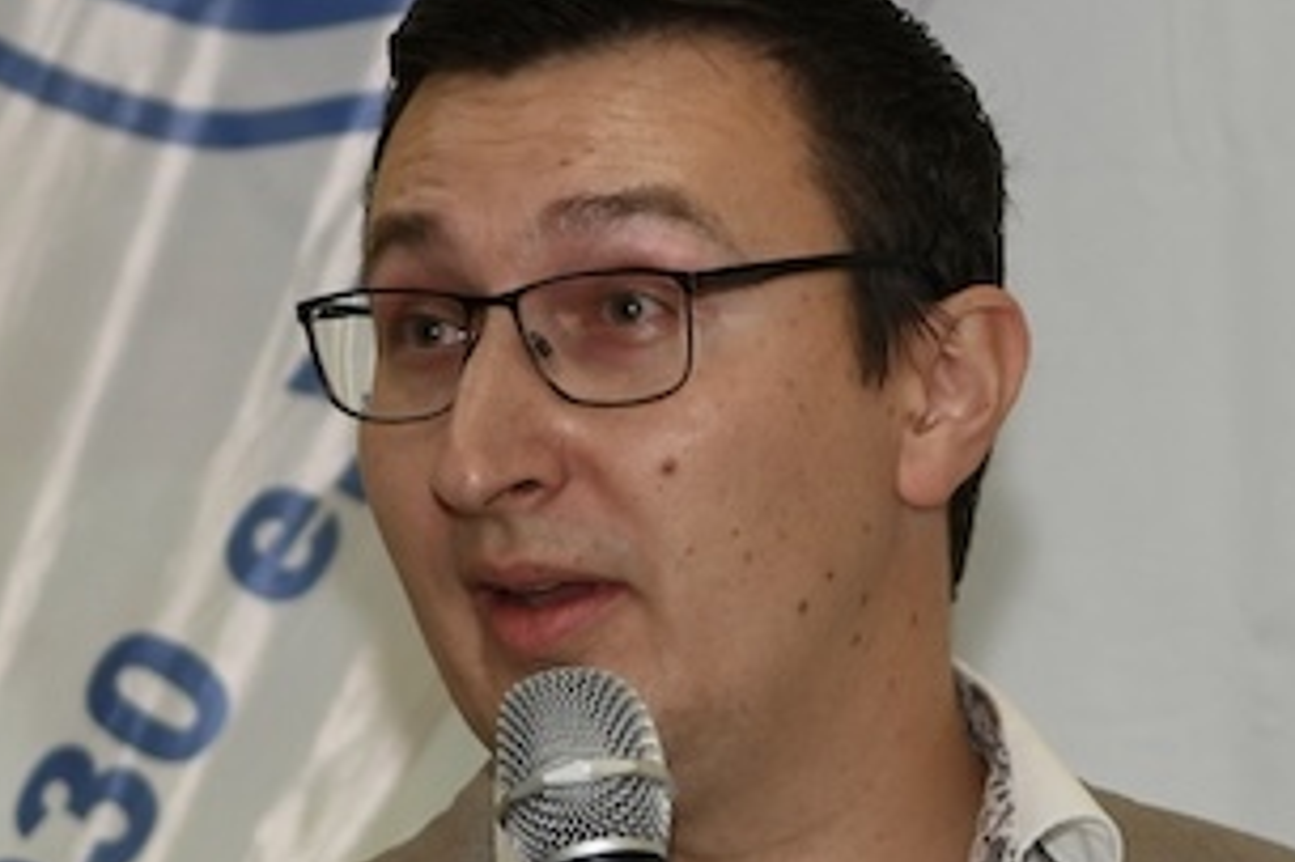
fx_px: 8149
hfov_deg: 9.1
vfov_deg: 6.0
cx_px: 968
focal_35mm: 227
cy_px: 1242
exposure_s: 1/100
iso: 250
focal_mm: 45
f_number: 2.8
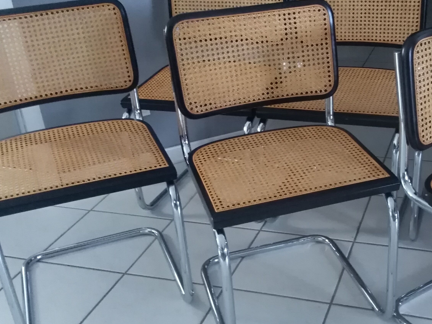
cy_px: 199
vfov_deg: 30.2
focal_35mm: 48
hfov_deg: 39.0
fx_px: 599
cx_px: 303
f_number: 2
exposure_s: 1/33.3
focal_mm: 3.54
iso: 909
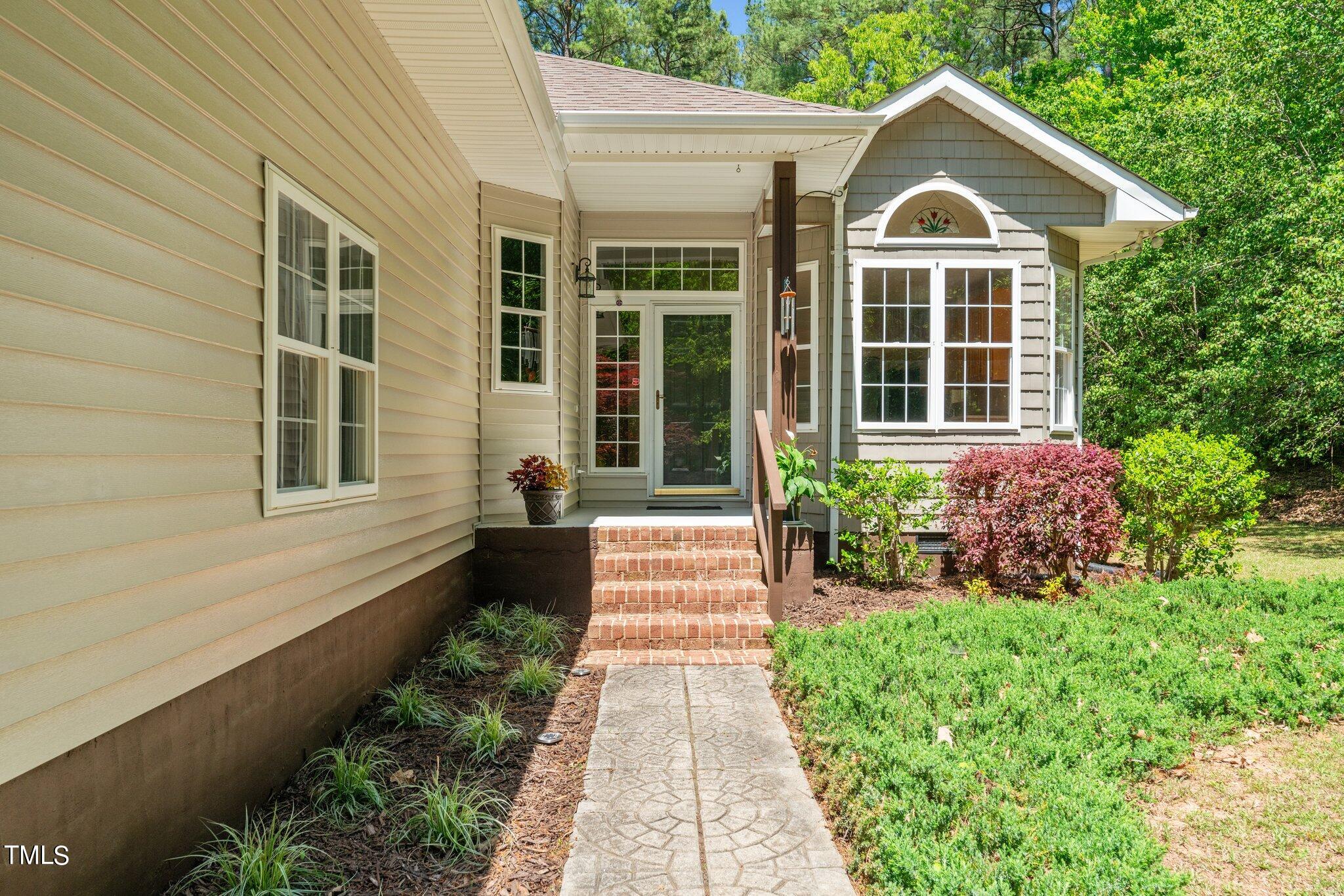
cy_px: 448
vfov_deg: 49.6
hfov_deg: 69.4
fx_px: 971
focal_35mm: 26
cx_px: 672
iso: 320
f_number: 8
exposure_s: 1/160
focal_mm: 26
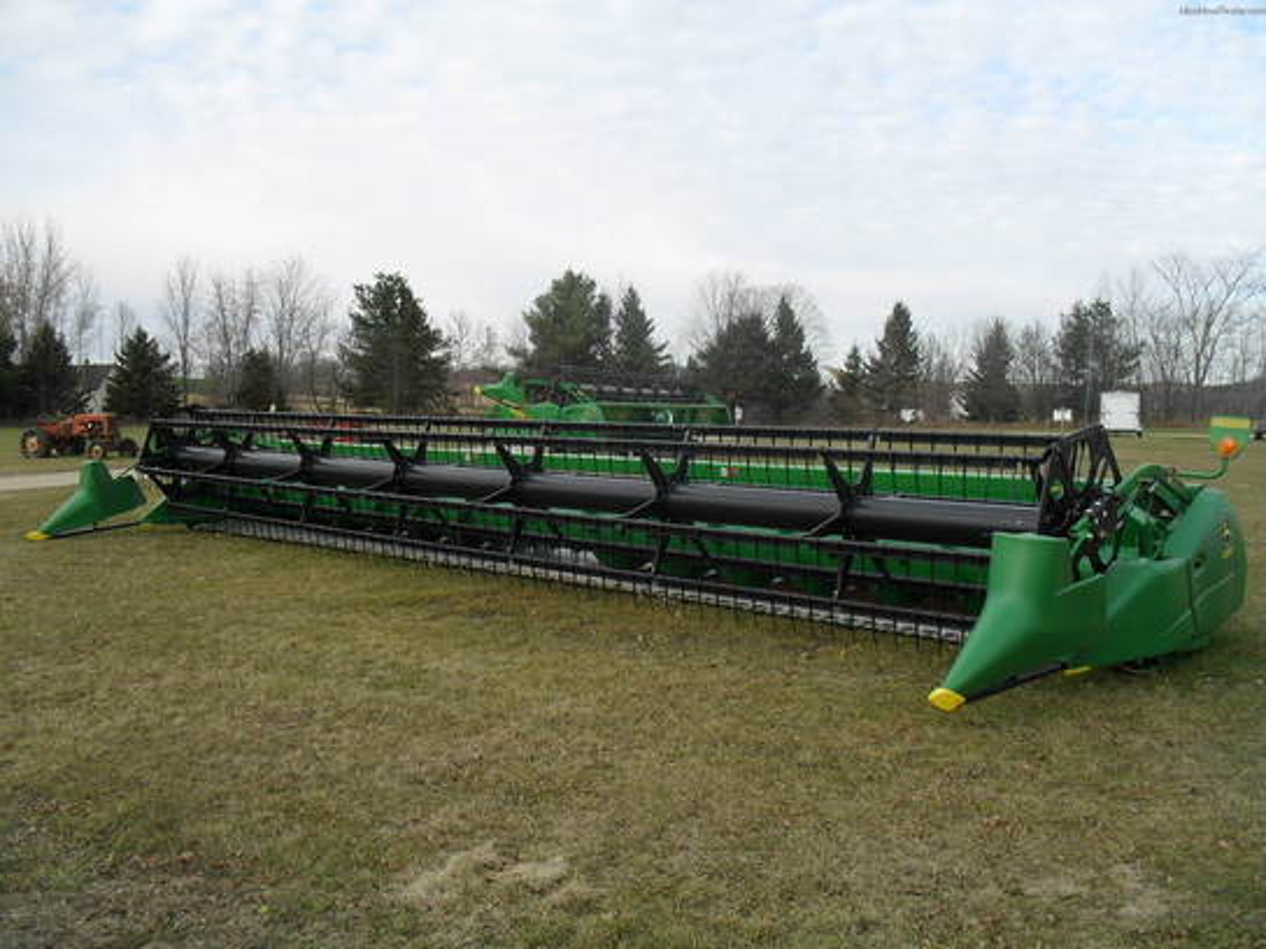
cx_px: 633
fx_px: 1280
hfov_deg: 52.6
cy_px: 474
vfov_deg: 40.7
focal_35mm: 35
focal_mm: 6.3
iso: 100
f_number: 3.2
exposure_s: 1/500
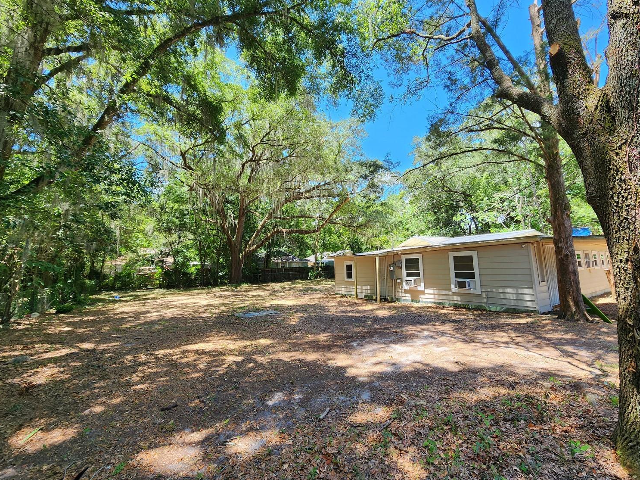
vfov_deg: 85.5
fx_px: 259
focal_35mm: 14
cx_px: 335
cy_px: 222
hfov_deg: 102.0
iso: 50
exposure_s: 1/296
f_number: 2.2
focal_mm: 2.2
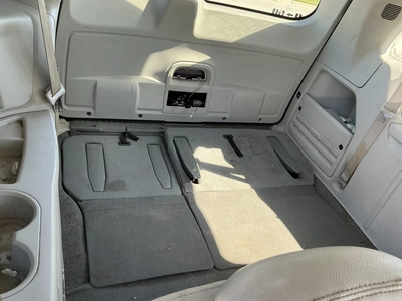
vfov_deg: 49.7
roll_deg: -14.9
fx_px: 325
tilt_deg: -31.7
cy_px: 150
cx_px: 201
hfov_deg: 63.4
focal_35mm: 28
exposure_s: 1/69
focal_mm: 3
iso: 64
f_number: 1.8
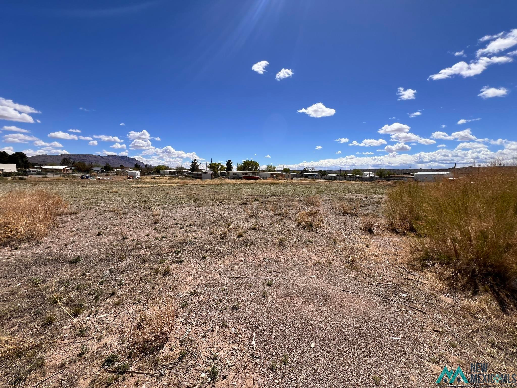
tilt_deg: -6.2
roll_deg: +1.6
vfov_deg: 89.9
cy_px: 194
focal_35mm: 13
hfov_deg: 106.2
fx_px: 194
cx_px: 258
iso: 32
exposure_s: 1/3125
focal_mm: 1.57
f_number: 1.8
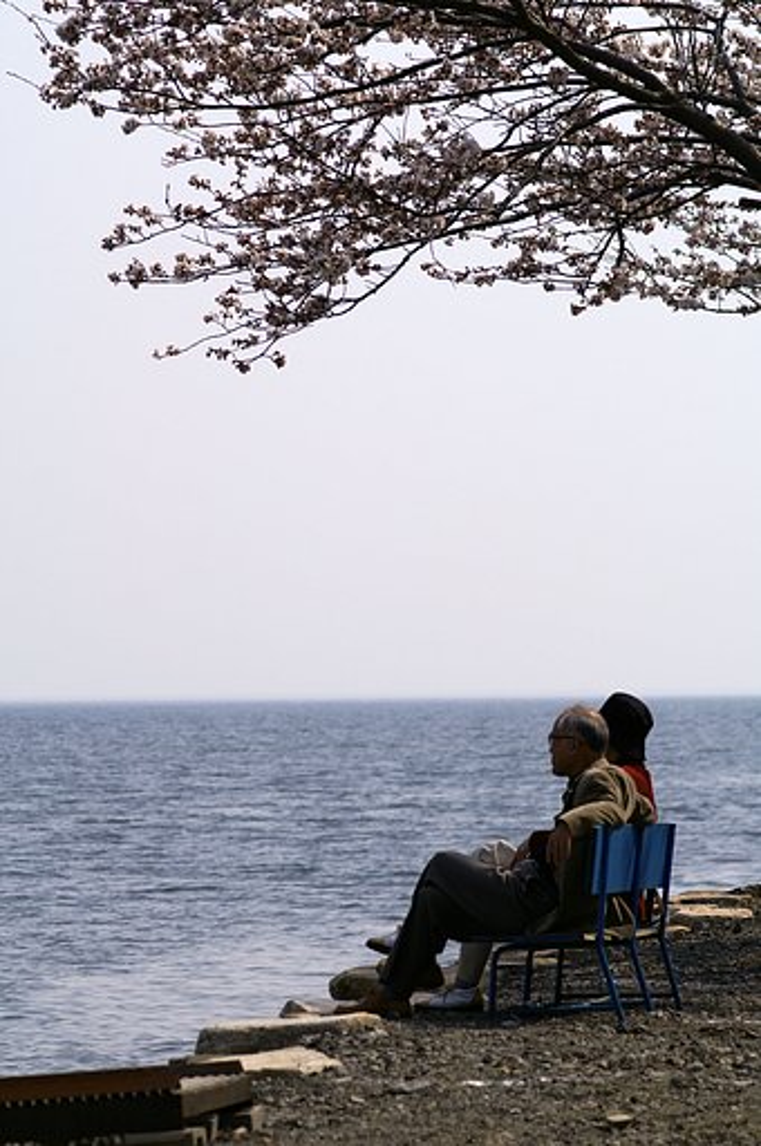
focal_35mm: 202
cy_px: 573
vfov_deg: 10.2
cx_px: 380
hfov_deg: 6.8
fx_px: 6438
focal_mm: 135
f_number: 6.3
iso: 100
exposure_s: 1/1600
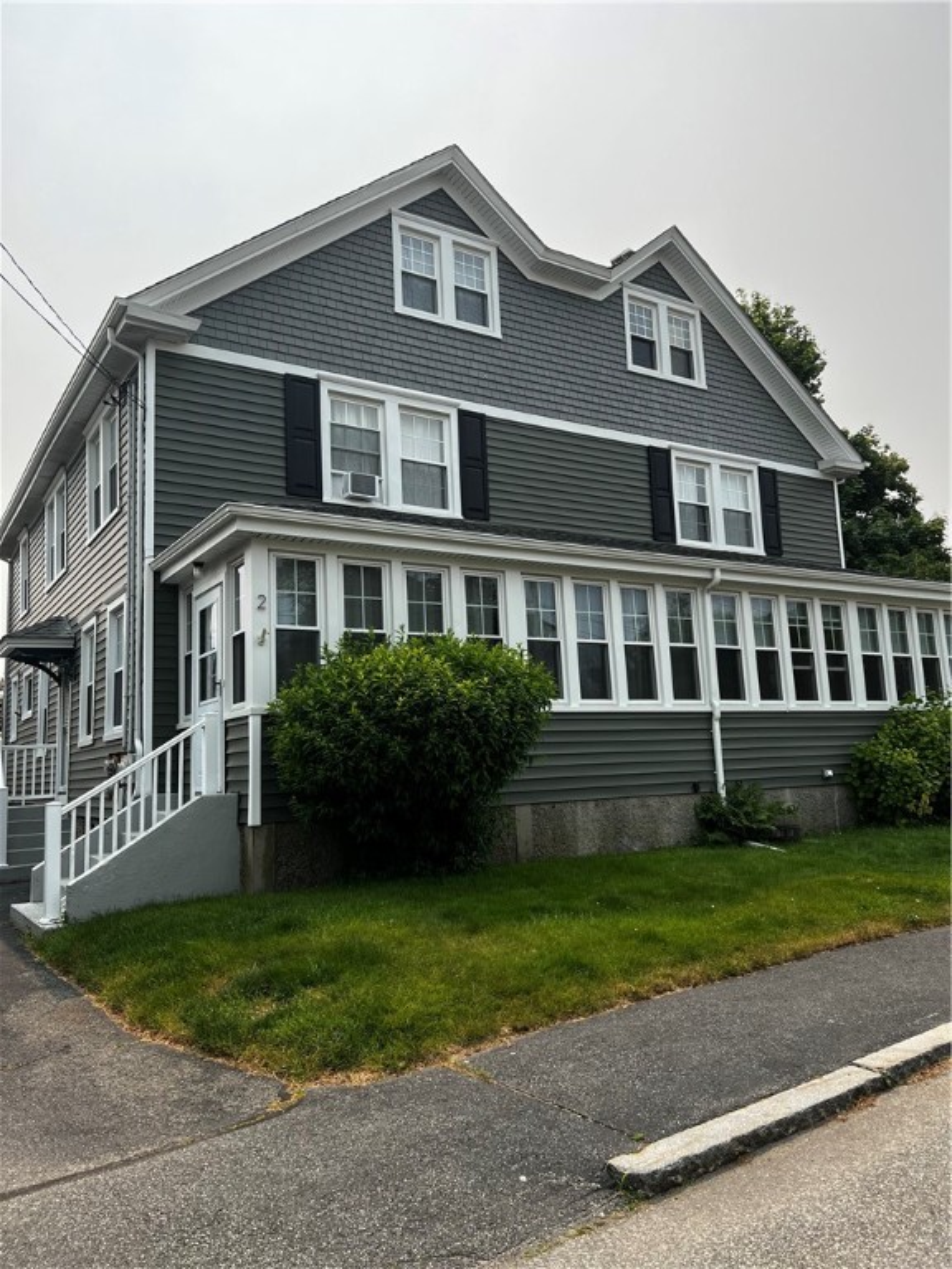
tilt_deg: +9.4
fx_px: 953
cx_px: 476
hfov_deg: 53.1
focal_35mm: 26
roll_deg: +1.5
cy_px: 634
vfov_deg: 67.3
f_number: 1.5
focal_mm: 5.7
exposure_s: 1/2841
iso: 50
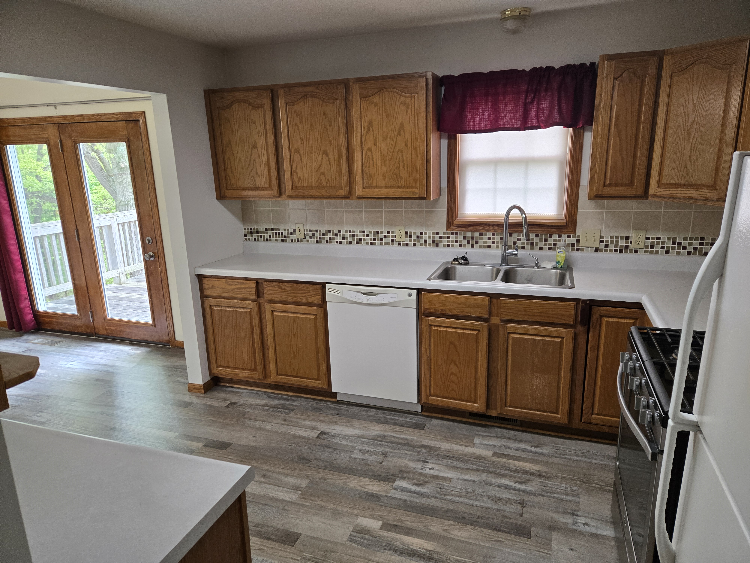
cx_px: 375
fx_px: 498
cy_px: 282
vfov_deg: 58.9
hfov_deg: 73.9
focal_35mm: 23
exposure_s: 1/120
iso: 125
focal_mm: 5.4
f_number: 1.8
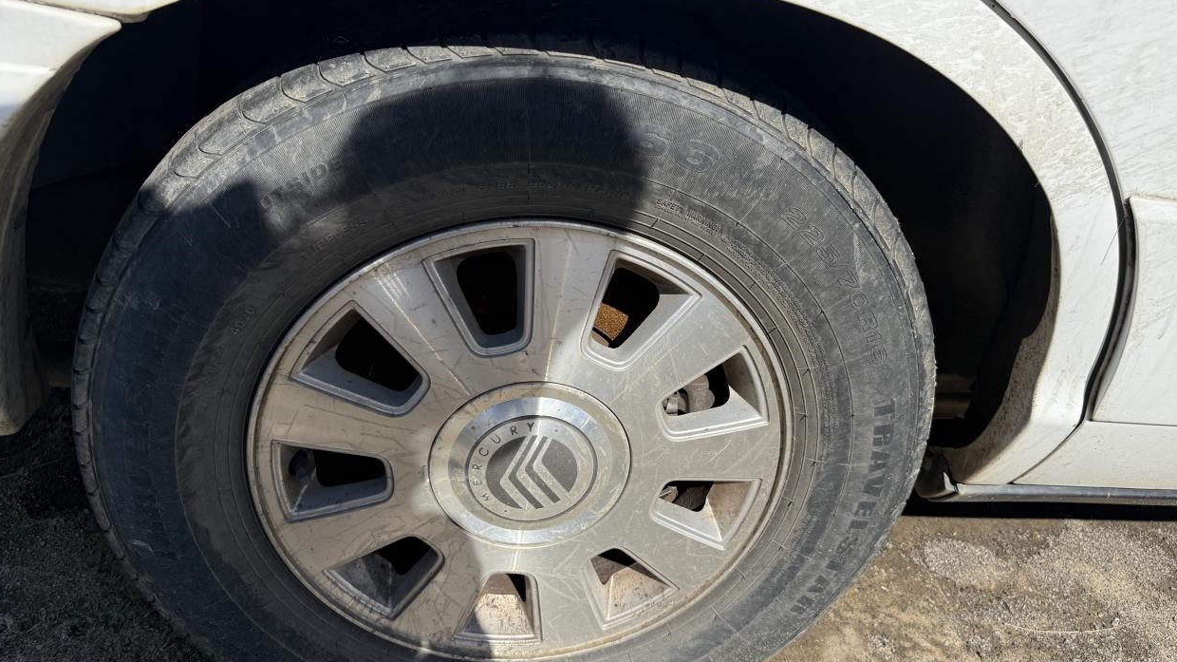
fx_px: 843
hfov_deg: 69.9
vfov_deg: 42.9
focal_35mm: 27
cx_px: 603
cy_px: 313
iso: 125
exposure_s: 1/6711
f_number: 1.78
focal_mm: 6.76
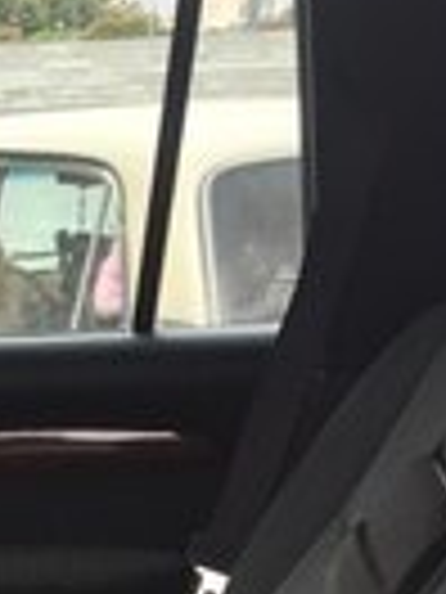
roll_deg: +2.3
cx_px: -351
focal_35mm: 109
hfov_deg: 12.4
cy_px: 868
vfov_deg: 16.6
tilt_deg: -21.1
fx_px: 1873
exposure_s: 1/104
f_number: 2.2
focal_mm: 4.15
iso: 32
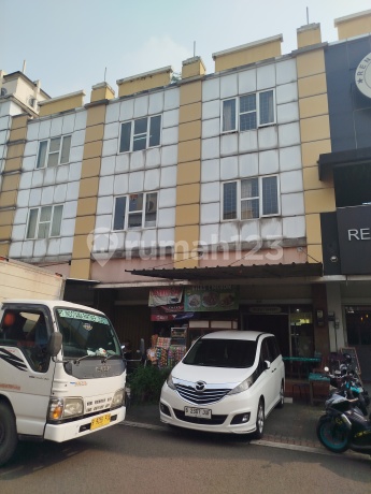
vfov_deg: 71.6
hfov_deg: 56.8
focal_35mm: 24
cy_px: 247
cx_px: 186
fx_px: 343
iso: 50
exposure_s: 1/1233
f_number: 1.7
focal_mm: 5.31
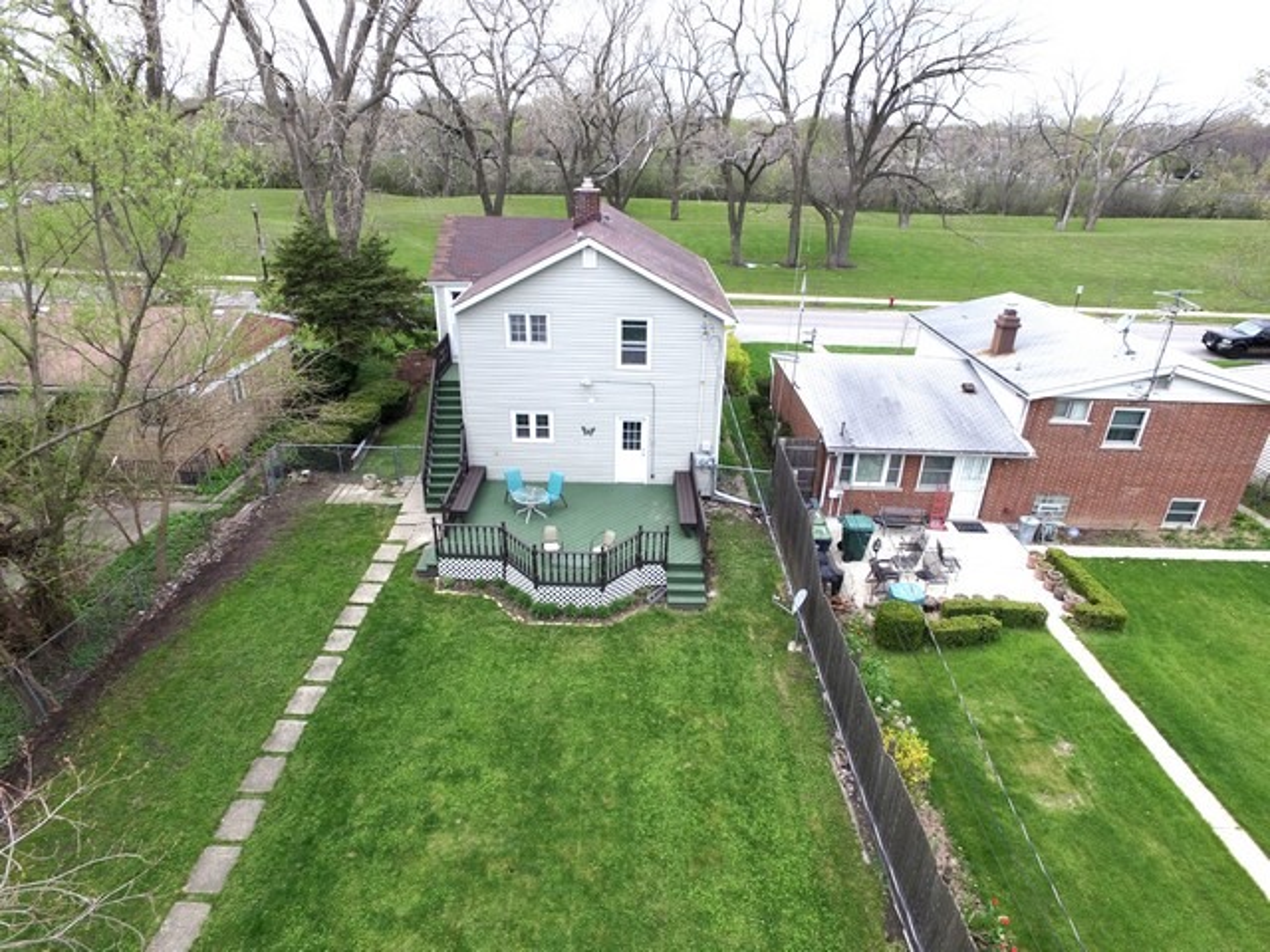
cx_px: 635
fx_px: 734
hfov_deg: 81.7
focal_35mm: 20
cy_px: 476
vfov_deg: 66.0
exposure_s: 1/488
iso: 100
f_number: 2.8
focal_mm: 3.61
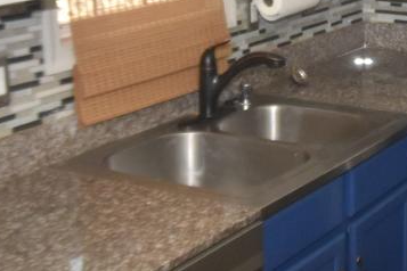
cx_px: 406
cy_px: 14
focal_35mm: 86
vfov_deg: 15.7
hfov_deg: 22.7
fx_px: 972
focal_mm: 10
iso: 1000
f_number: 3.5
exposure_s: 1/60
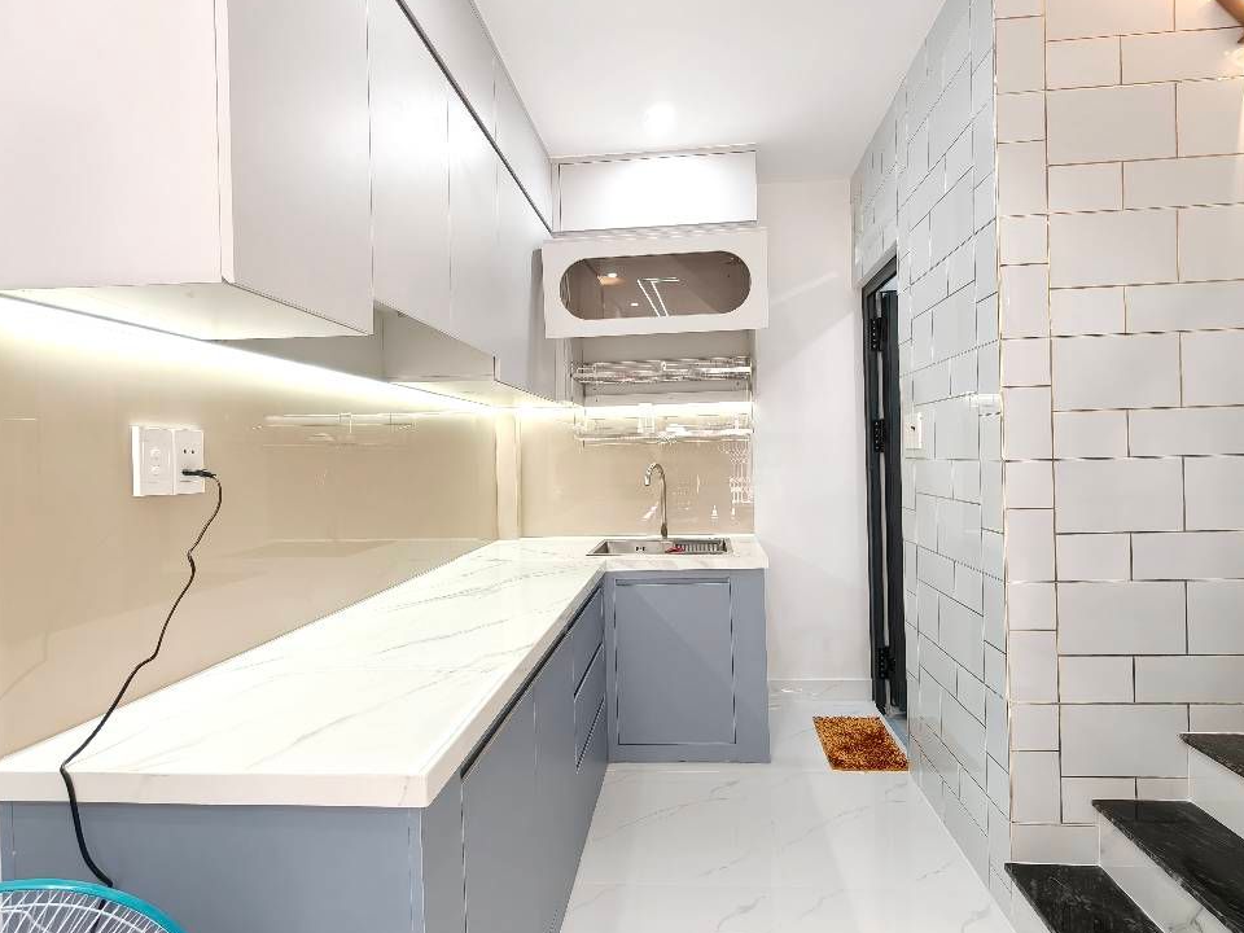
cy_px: 464
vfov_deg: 78.1
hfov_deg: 94.4
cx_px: 657
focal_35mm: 16
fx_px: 575
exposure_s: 1/100
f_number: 2
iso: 1000
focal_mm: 2.31
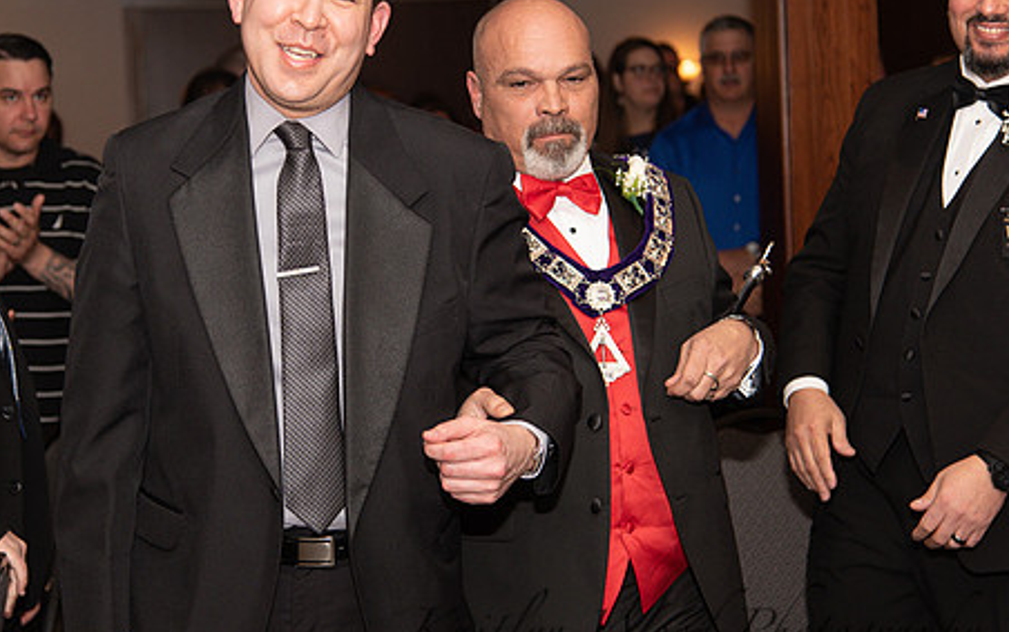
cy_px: 285
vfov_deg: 15.4
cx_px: 406
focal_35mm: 85
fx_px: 2339
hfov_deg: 24.3
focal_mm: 65
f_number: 4
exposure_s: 1/200
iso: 800
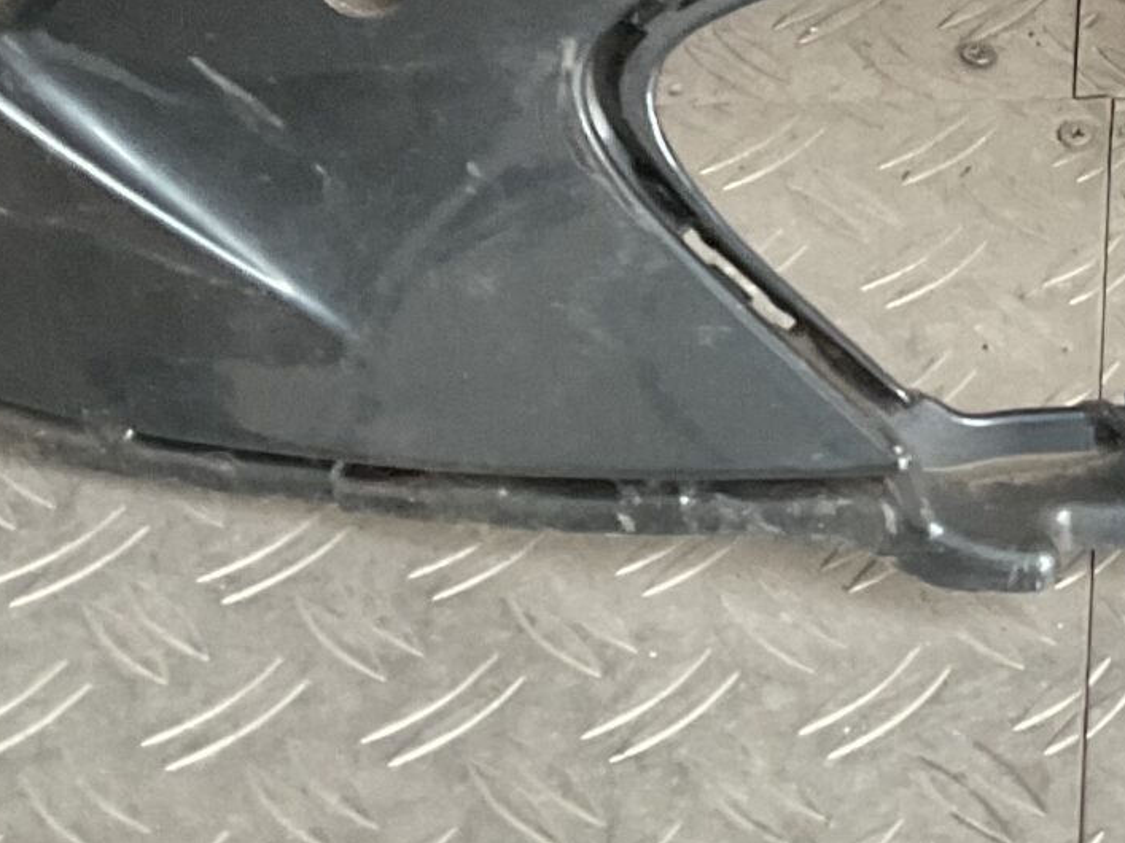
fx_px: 3412
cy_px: -258
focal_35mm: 105
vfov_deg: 13.6
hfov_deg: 17.5
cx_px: 1480
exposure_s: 1/60
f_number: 1.8
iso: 100
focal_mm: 3
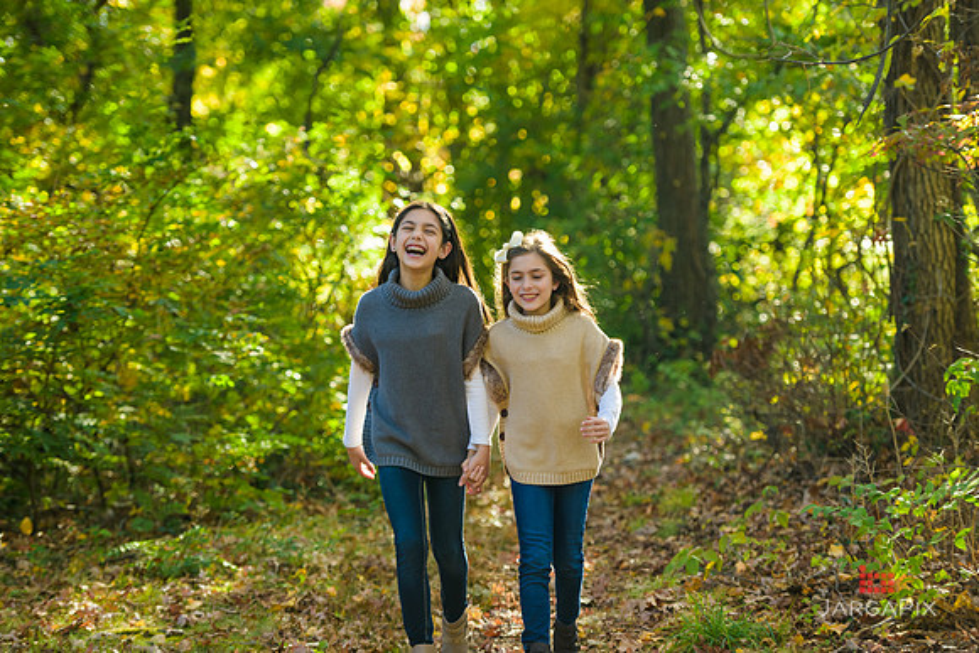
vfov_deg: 11.8
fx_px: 3155
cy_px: 326
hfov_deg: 17.6
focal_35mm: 116
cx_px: 490
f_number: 3.2
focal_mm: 116
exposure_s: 1/200
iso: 200
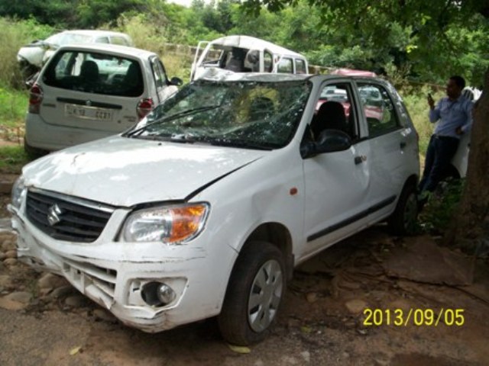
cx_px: 244
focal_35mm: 36
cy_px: 183
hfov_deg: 51.4
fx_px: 509
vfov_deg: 39.7
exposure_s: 1/160
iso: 100
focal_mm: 5.9
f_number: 4.5
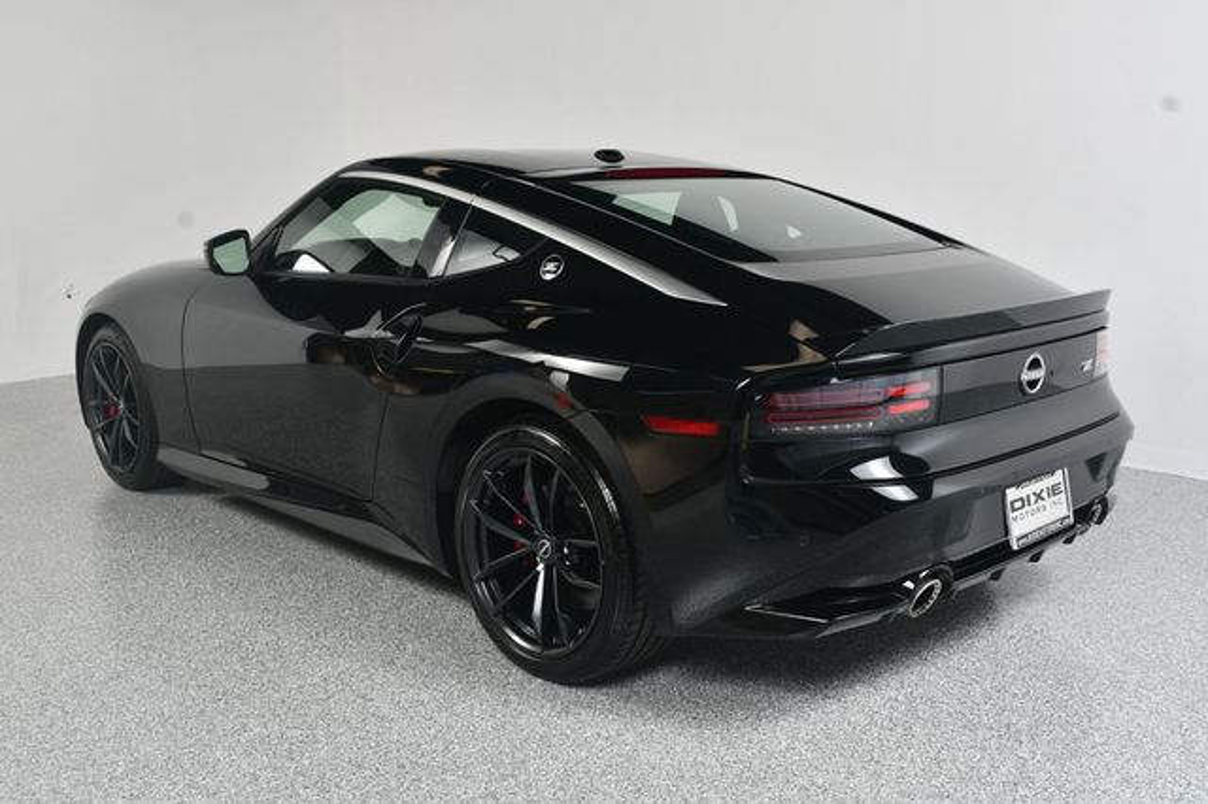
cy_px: 402
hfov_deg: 53.2
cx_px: 604
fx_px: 1207
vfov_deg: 36.8
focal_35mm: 36
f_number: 9
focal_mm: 24
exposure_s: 1/160
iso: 100
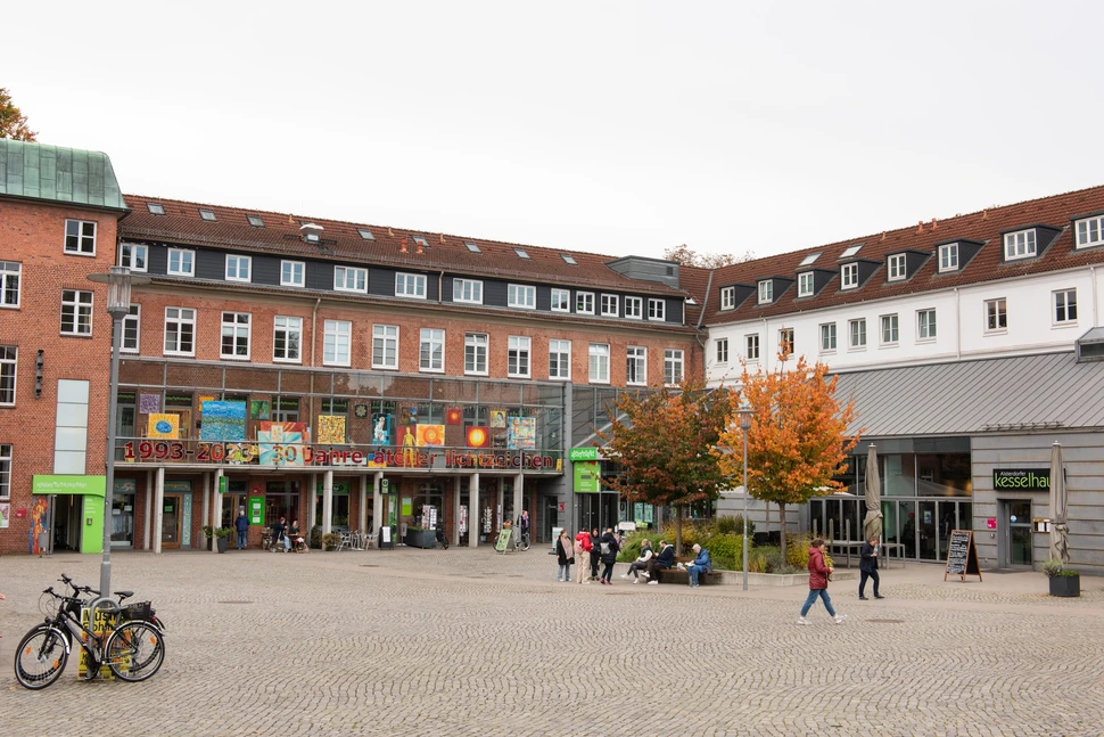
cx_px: 552
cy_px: 368
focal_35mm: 40
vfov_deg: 33.4
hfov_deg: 48.5
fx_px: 1227
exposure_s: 1/125
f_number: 10
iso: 400
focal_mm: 40
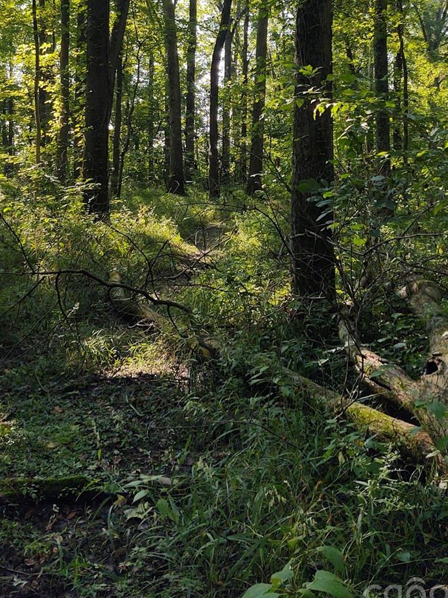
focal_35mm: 45
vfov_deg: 40.4
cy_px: 124
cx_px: 211
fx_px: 777
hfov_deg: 32.2
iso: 100
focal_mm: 4.75
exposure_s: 1/523
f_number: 1.7
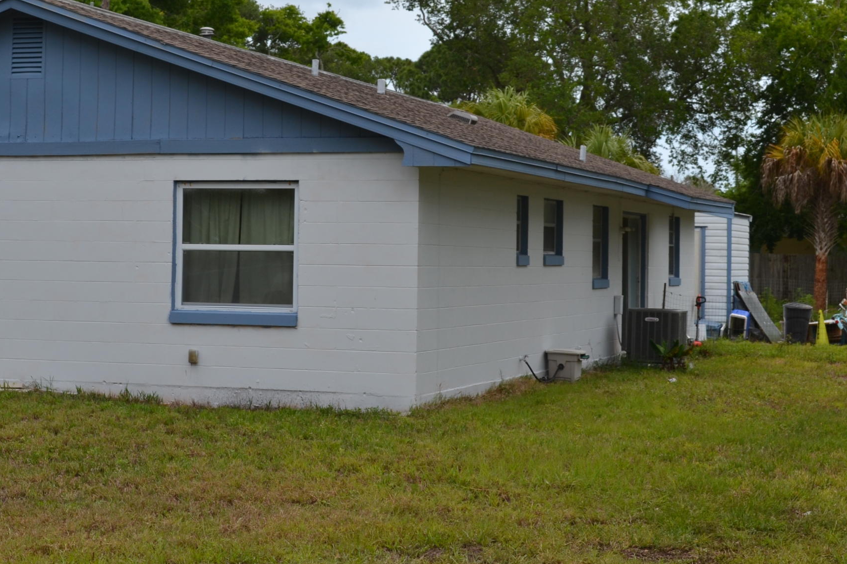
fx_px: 1858
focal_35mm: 79
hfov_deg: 25.7
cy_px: 189
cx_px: 376
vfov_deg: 17.2
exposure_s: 1/250
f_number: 8
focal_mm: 30
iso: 100
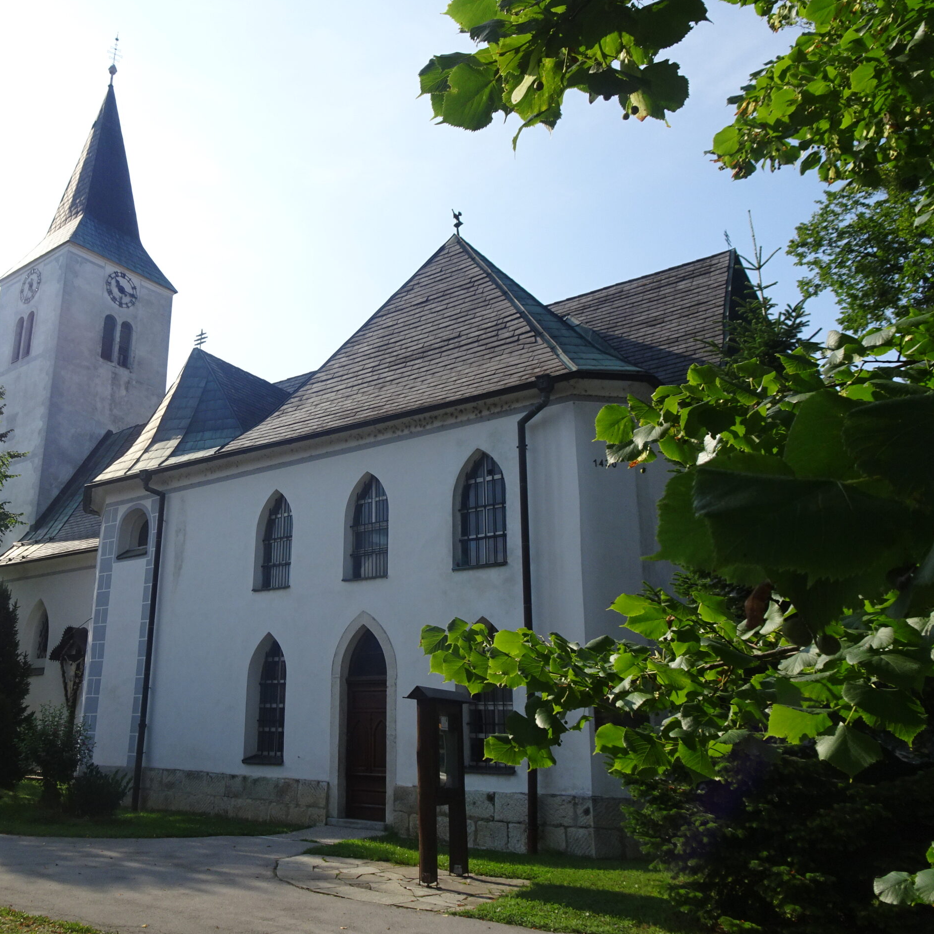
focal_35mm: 29
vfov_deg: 55.6
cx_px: 302
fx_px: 885
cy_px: 476
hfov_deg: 54.4
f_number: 3.5
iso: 80
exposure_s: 1/800
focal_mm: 4.1
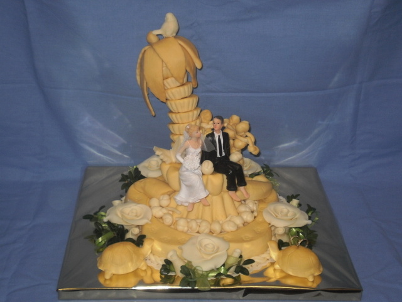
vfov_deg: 23.7
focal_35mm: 62
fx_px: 720
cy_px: 151
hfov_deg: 31.2
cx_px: 201
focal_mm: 10.3
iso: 125
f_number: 4.2
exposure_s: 1/40
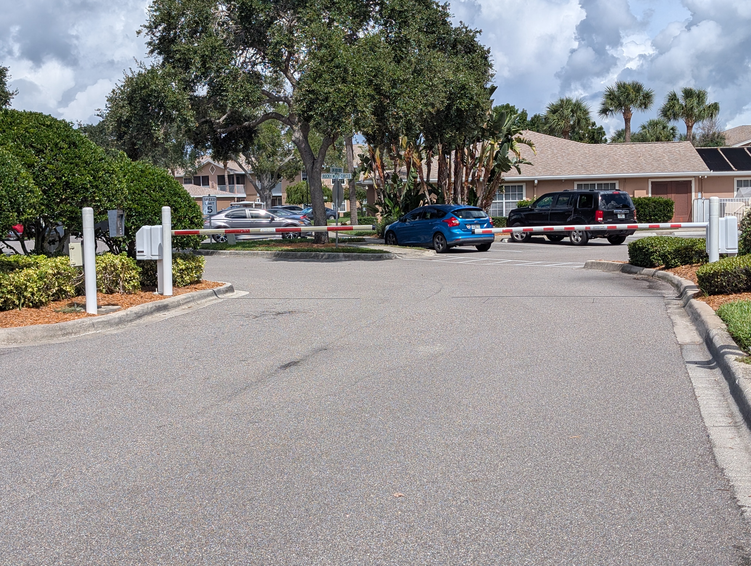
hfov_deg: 38.9
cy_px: 283
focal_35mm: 49
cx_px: 376
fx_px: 1065
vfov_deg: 29.7
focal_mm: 6.9
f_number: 1.68
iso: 22
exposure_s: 1/2128
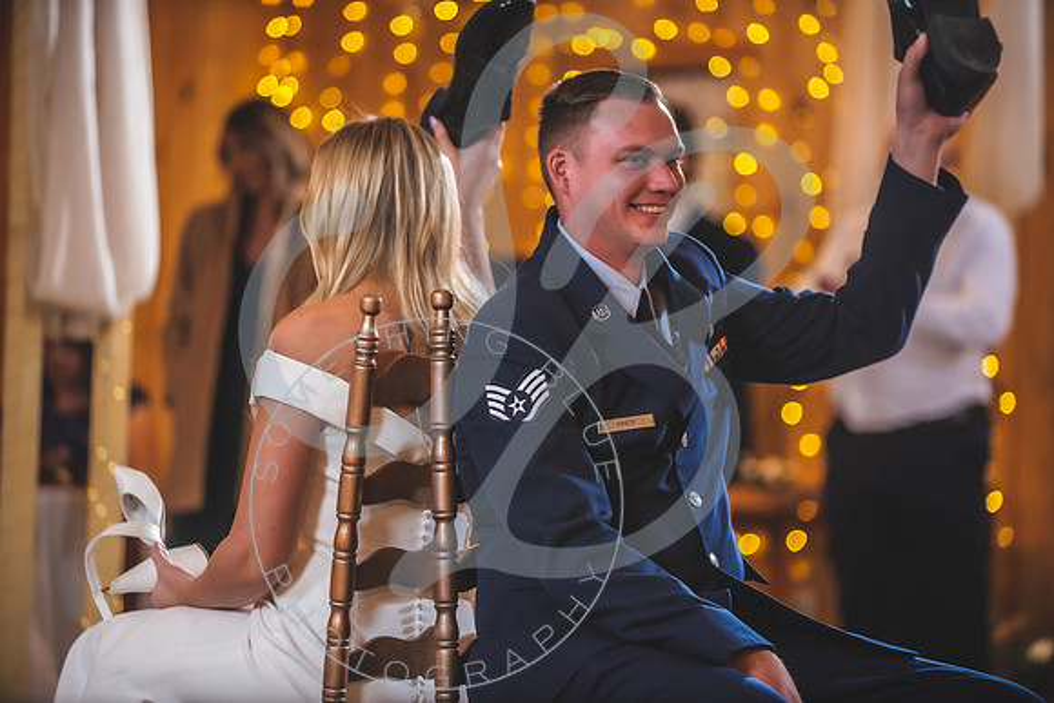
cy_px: 352
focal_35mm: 155
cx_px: 527
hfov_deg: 13.2
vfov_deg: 8.9
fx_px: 4539
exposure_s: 1/200
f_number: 2.8
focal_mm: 155
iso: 1000
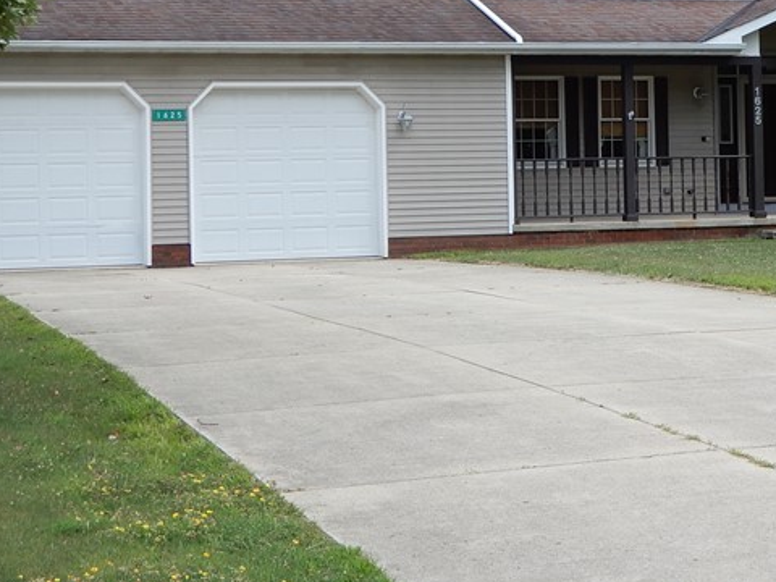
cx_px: 611
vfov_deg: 15.2
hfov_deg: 20.2
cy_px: 61
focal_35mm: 96
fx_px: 2152
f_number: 4
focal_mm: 8
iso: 80
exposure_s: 1/200
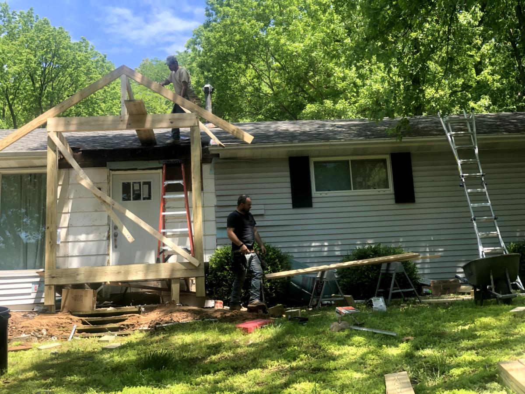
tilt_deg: +13.8
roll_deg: +2.8
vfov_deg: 28.0
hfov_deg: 36.8
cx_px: 262
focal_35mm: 52
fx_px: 789
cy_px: 197
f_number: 2.4
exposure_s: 1/261
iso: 16
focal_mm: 6
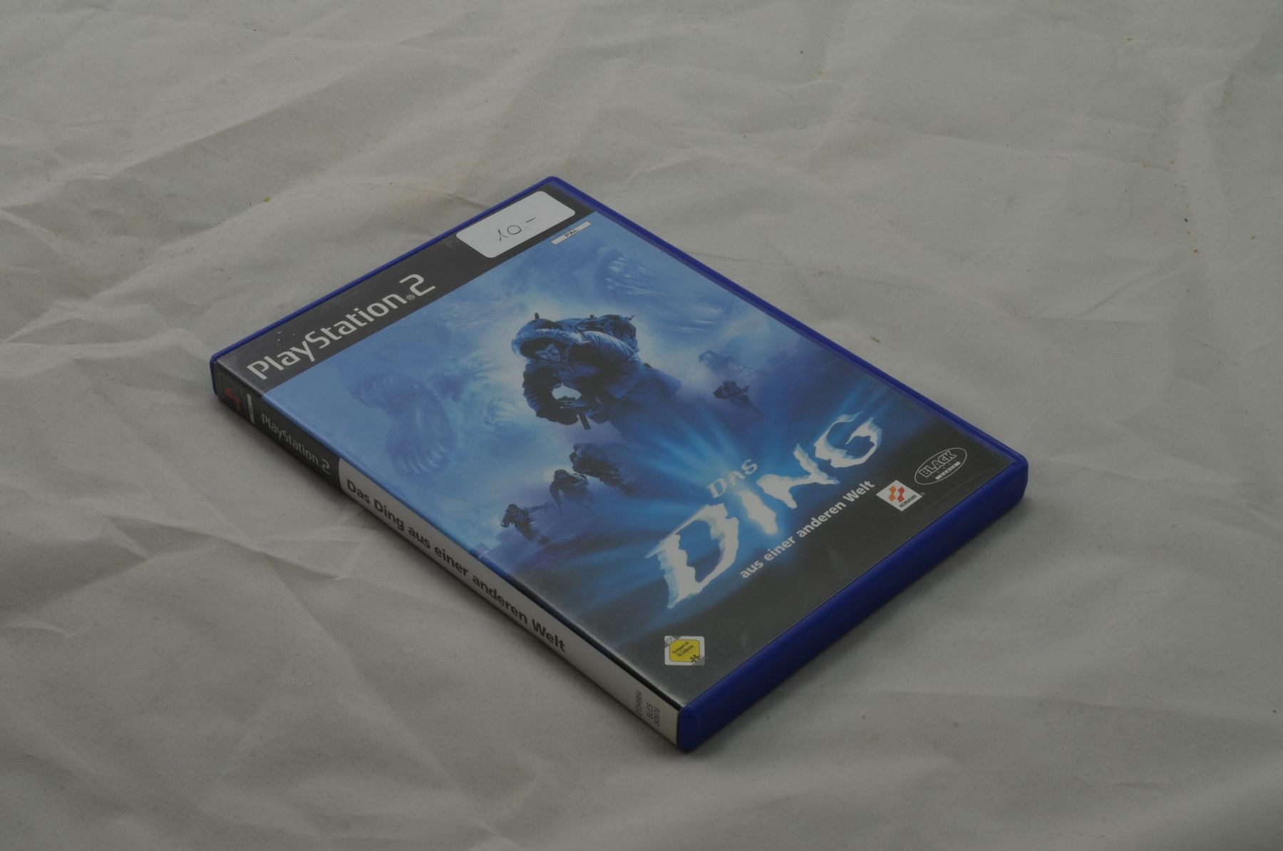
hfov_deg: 33.5
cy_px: 426
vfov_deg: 22.5
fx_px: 2134
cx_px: 642
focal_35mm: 60
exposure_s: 1/3
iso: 100
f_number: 20
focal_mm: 40
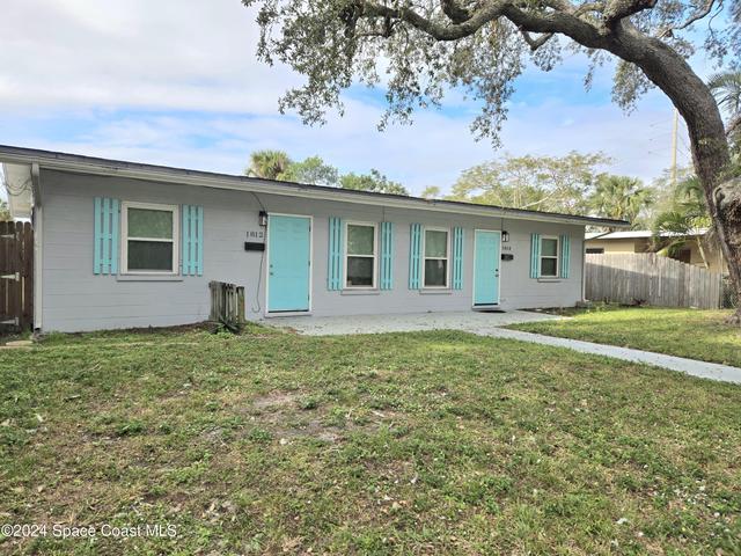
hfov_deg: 73.9
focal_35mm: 23
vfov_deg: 58.9
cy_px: 278
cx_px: 370
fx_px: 492
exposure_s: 1/1111
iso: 25
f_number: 1.8
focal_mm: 5.4
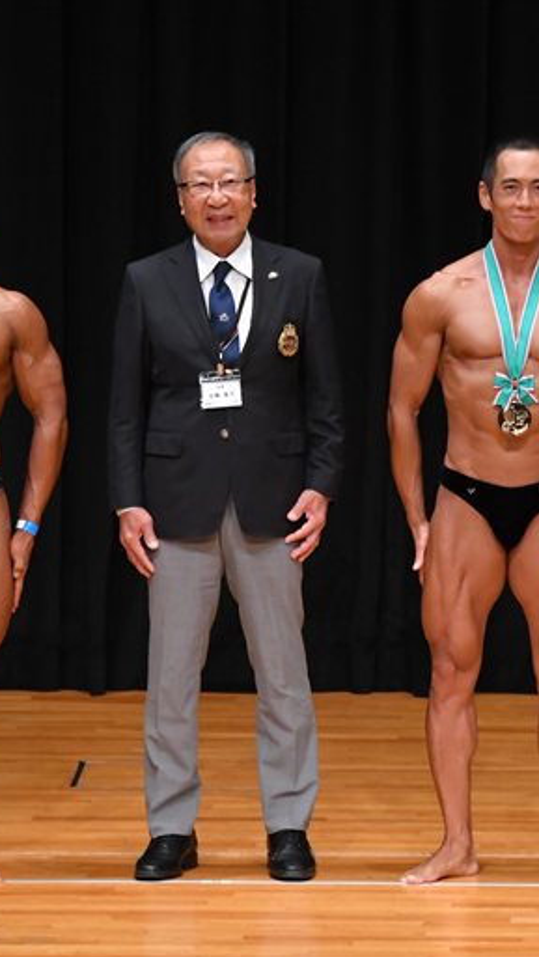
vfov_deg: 5.4
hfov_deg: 3.0
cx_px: 396
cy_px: 479
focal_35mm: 403
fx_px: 10228
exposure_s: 1/400
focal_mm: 170
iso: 3200
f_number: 5.6
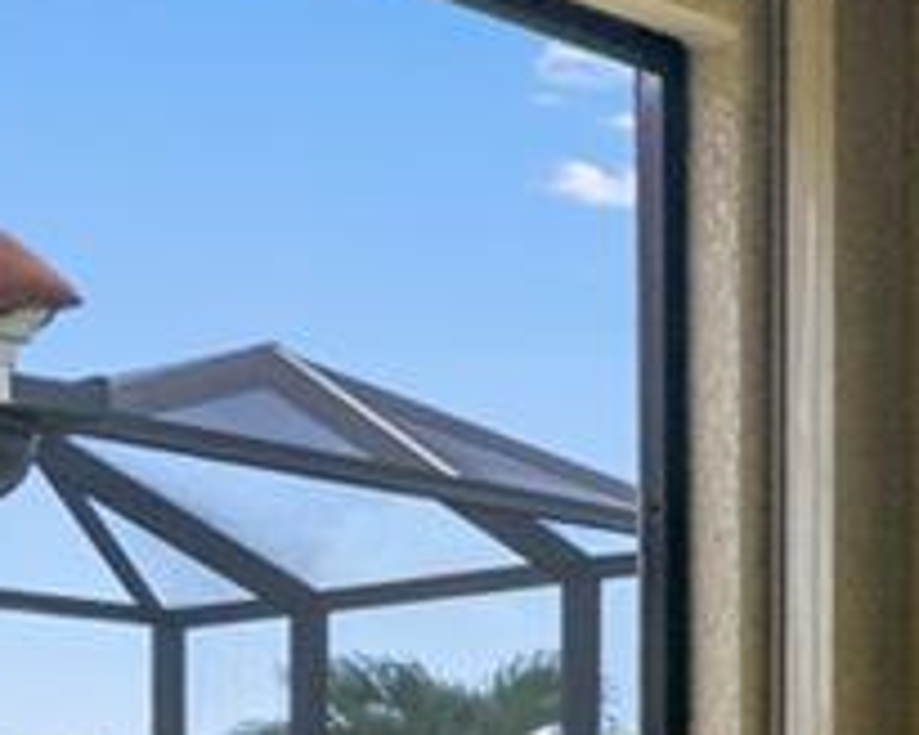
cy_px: 959
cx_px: 2246
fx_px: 2040
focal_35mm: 75
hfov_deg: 14.7
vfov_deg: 18.9
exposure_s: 1/640
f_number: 8
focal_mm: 16
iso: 400
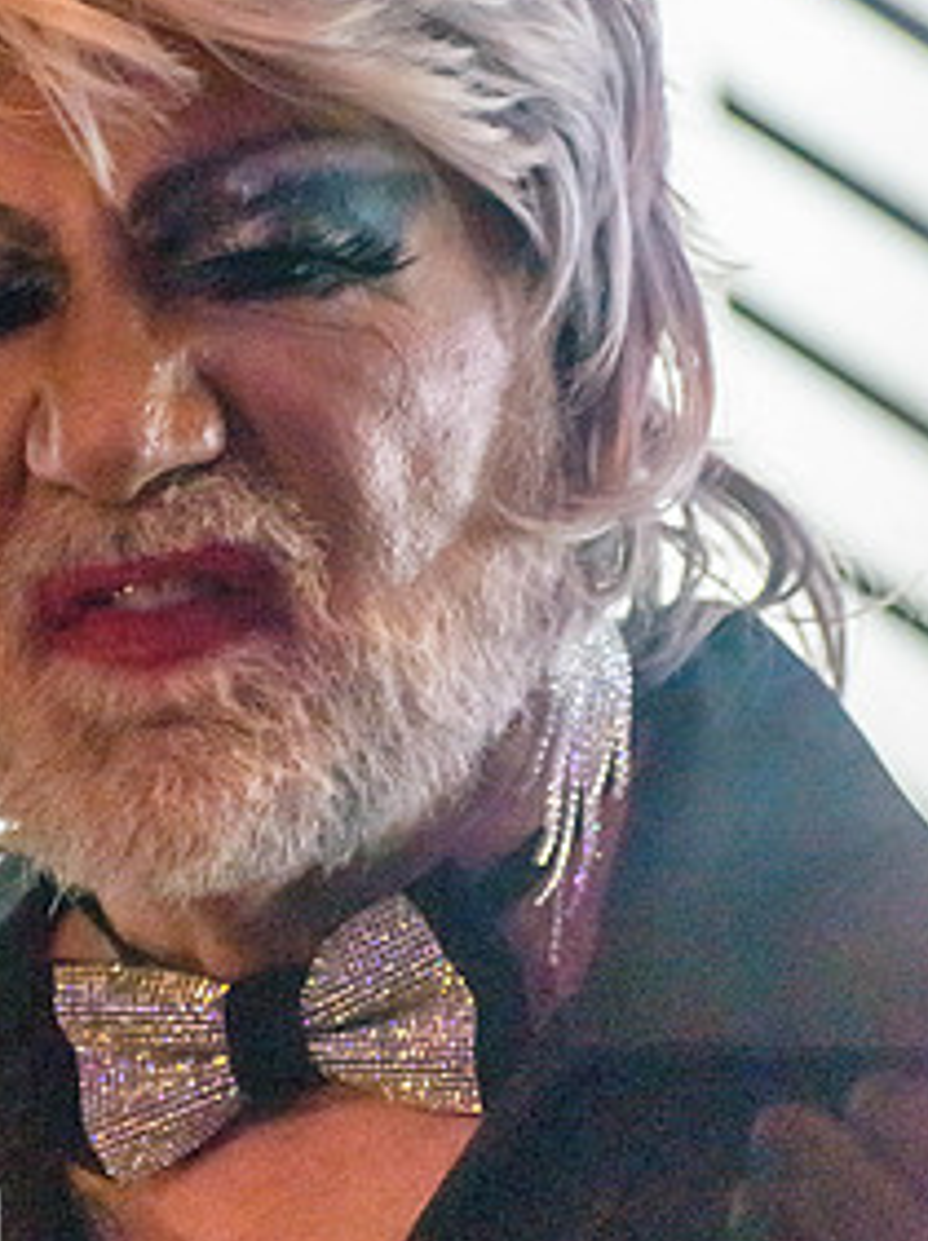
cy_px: 645
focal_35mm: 347
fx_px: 12432
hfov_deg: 4.3
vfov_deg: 5.7
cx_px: 371
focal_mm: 150
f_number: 5
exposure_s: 1/400
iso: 12800
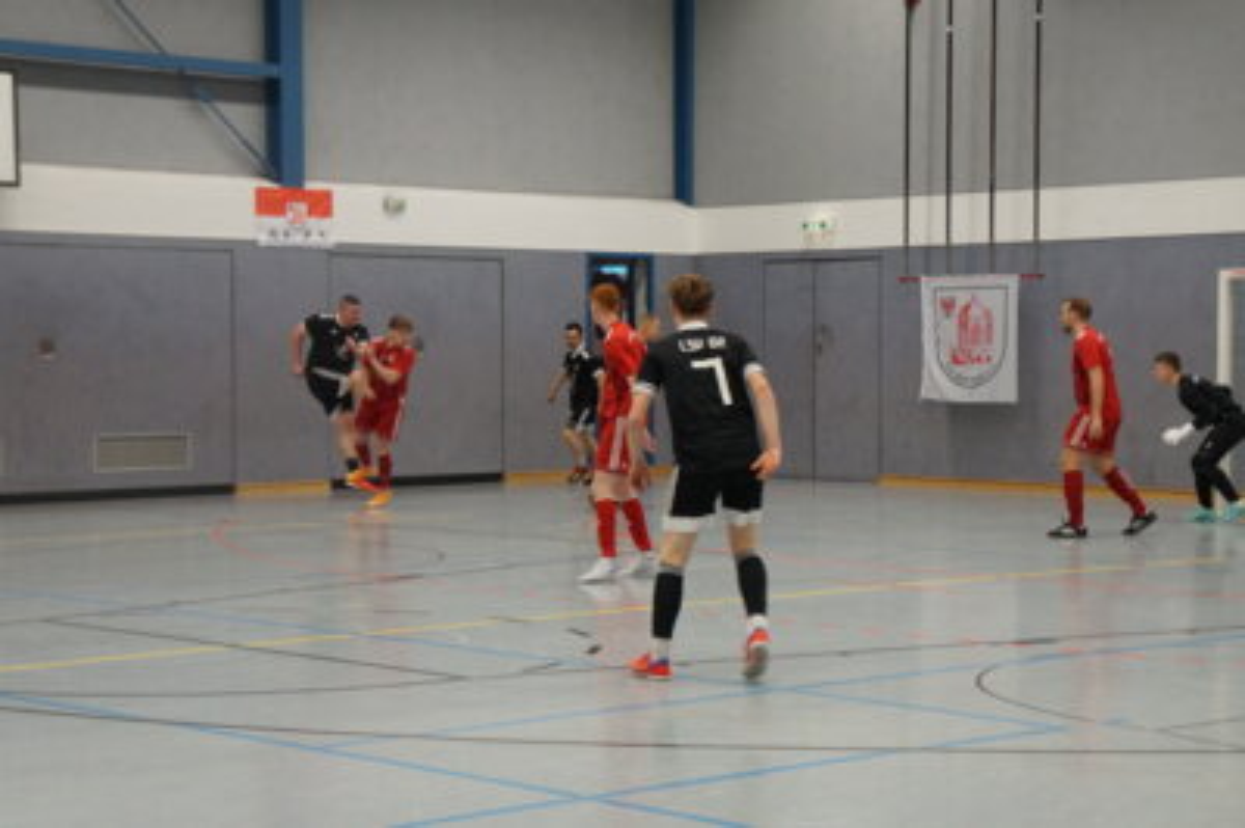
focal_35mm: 78
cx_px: 622
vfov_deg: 17.5
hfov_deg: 26.0
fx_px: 2695
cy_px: 414
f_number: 5
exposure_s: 1/100
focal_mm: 52
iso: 1250
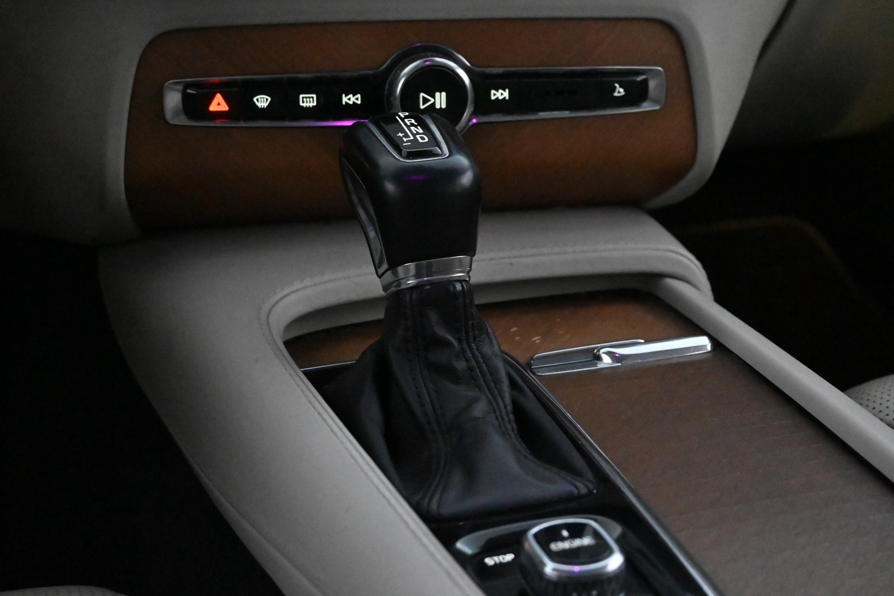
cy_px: 298
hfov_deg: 34.2
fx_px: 1453
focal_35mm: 58
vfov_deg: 23.2
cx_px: 447
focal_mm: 39
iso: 16000
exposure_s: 1/60
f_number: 5.6
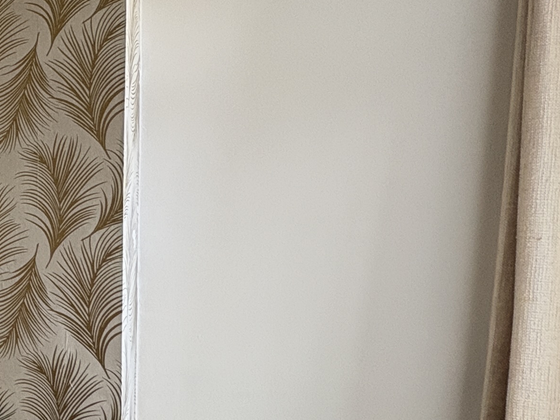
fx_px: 777
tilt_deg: -1.3
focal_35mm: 48
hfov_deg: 29.7
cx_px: -209
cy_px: 235
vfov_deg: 30.2
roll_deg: +0.7
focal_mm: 2.22
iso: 250
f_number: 2.2
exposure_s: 1/60
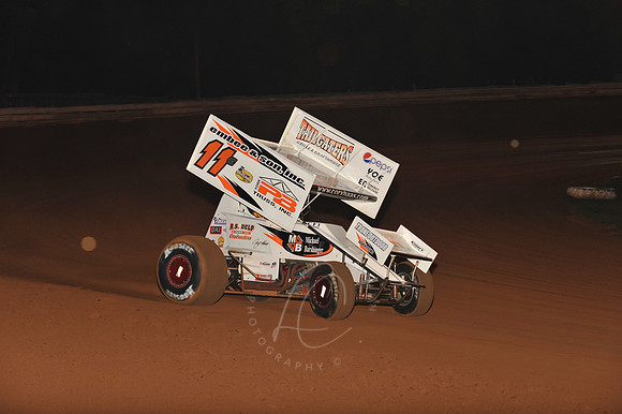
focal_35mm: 105
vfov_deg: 13.0
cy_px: 207
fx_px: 1813
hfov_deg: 19.5
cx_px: 311
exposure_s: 1/320
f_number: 6.3
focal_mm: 105
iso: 800
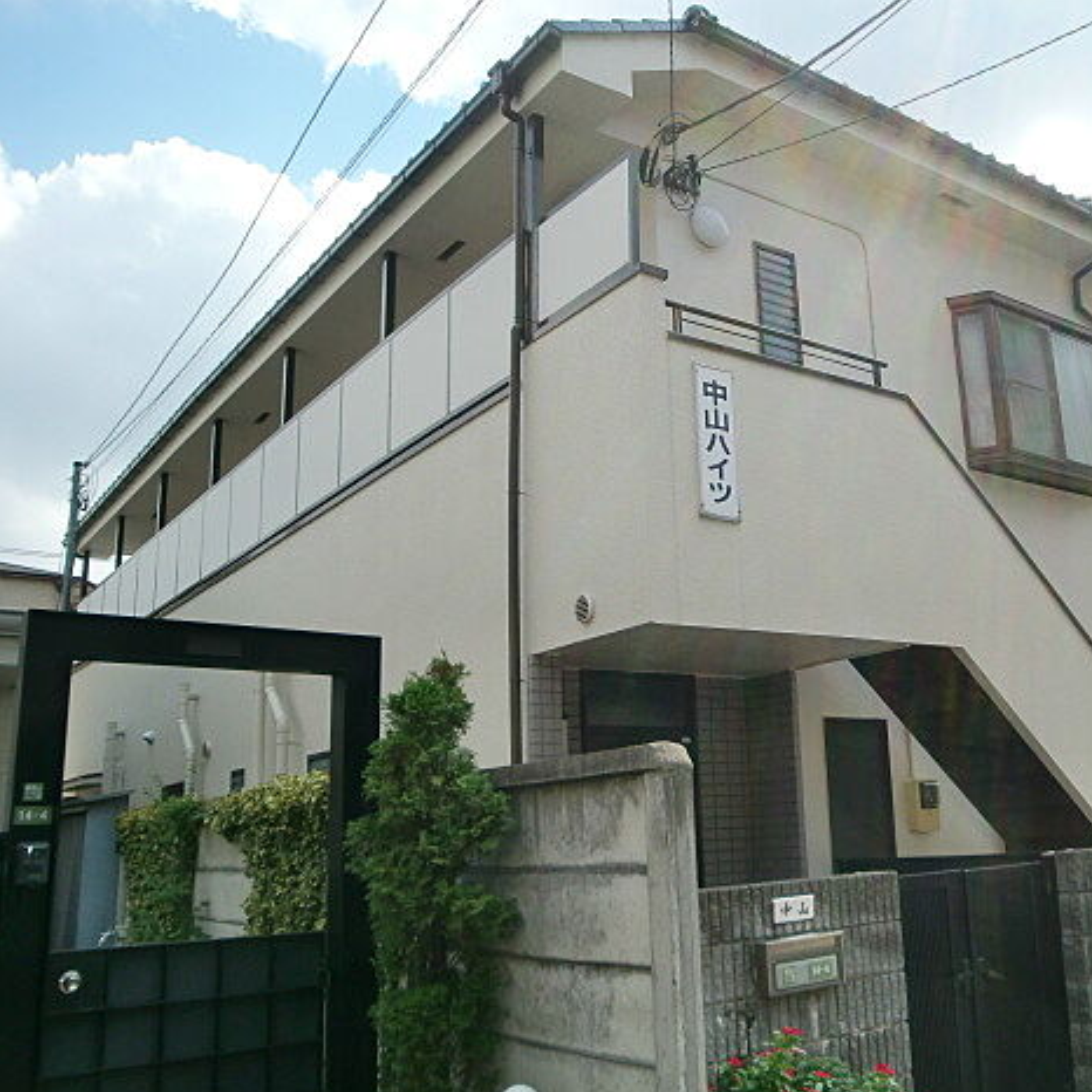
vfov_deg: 48.4
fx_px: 1213
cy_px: 539
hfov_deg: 47.5
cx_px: 745
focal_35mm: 34
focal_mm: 4.65
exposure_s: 1/160
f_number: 7.8
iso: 64
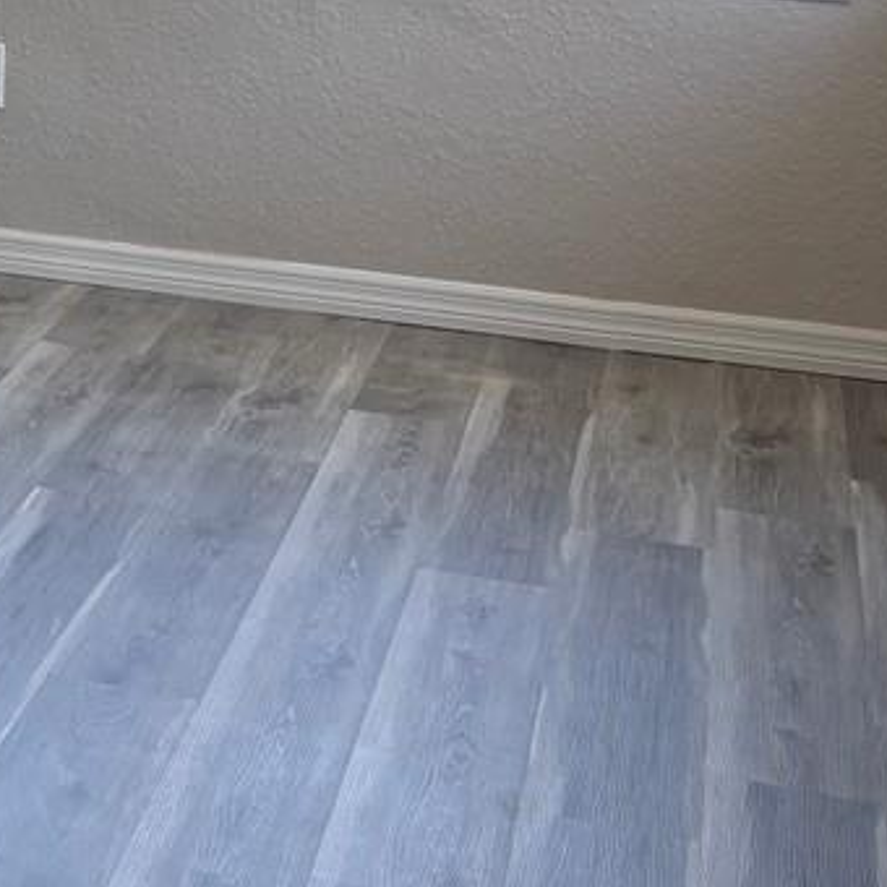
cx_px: -830
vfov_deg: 15.2
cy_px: -321
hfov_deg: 13.9
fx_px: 3131
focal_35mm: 108
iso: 32
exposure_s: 1/163
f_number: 1.6
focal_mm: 5.96
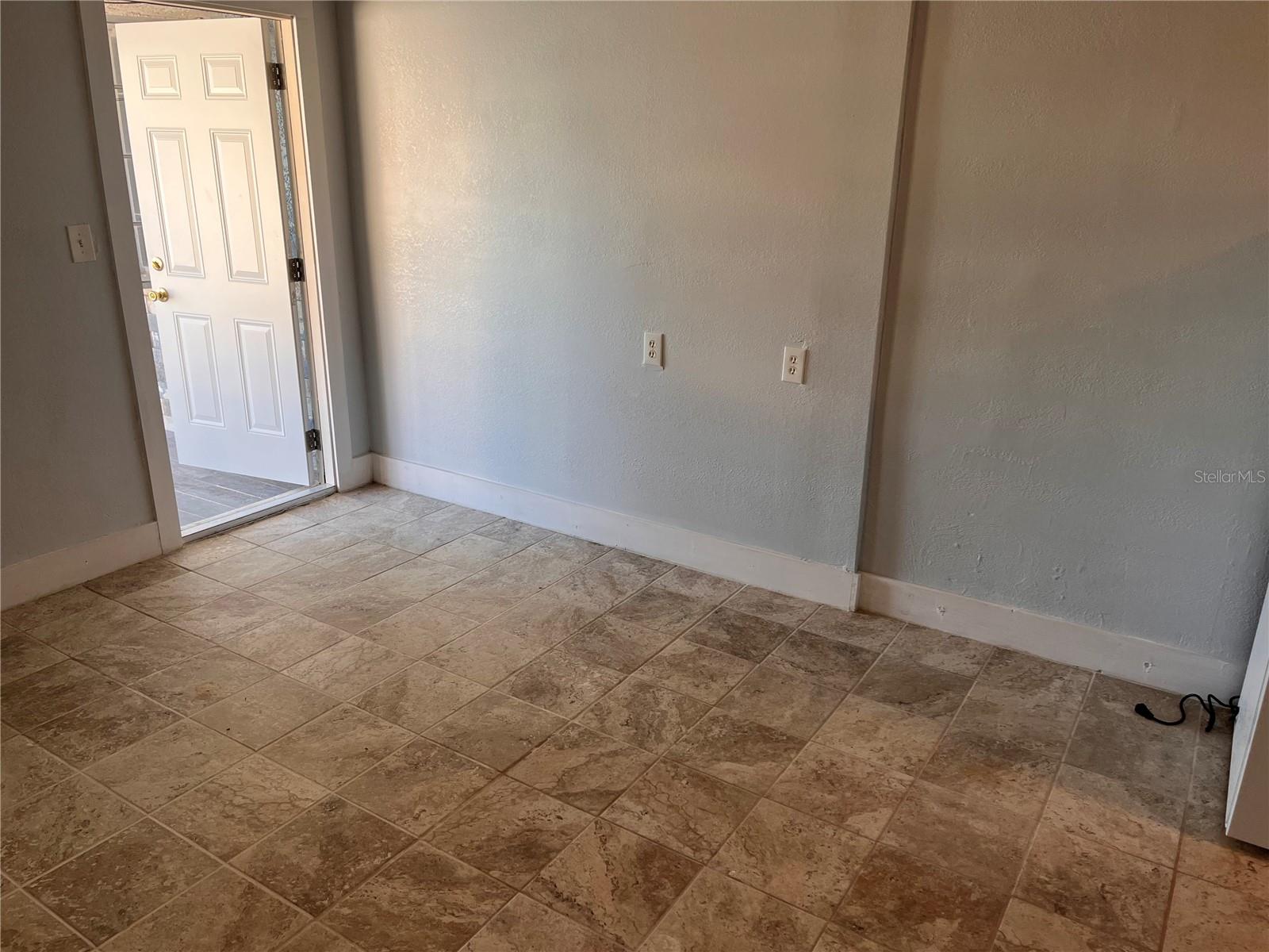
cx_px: 634
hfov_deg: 67.3
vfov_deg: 53.1
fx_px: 953
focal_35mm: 26
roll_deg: -1.0
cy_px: 476
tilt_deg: -19.3
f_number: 1.6
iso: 80
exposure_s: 1/120
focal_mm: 5.1
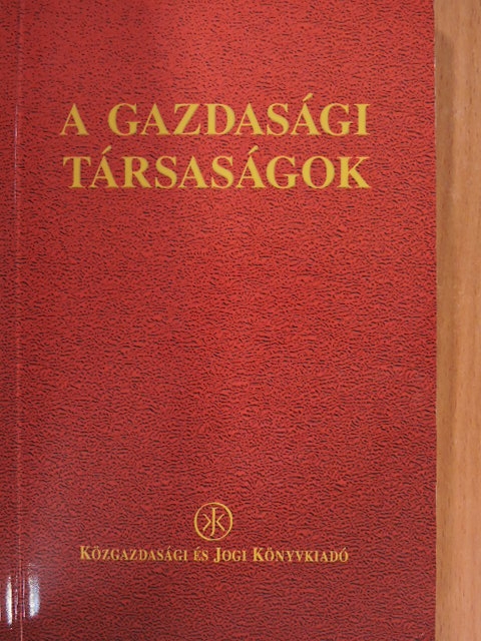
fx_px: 834
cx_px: 240
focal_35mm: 45
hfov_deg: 32.2
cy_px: 320
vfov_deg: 42.1
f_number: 4
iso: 800
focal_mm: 8.1
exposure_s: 1/50
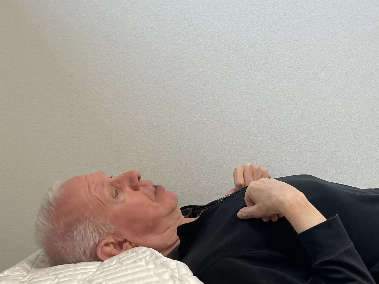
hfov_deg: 30.3
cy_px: 169
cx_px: 384
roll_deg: +2.2
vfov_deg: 24.8
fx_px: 646
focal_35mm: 59
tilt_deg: -5.4
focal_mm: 5.1
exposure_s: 1/62
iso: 40
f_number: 1.6
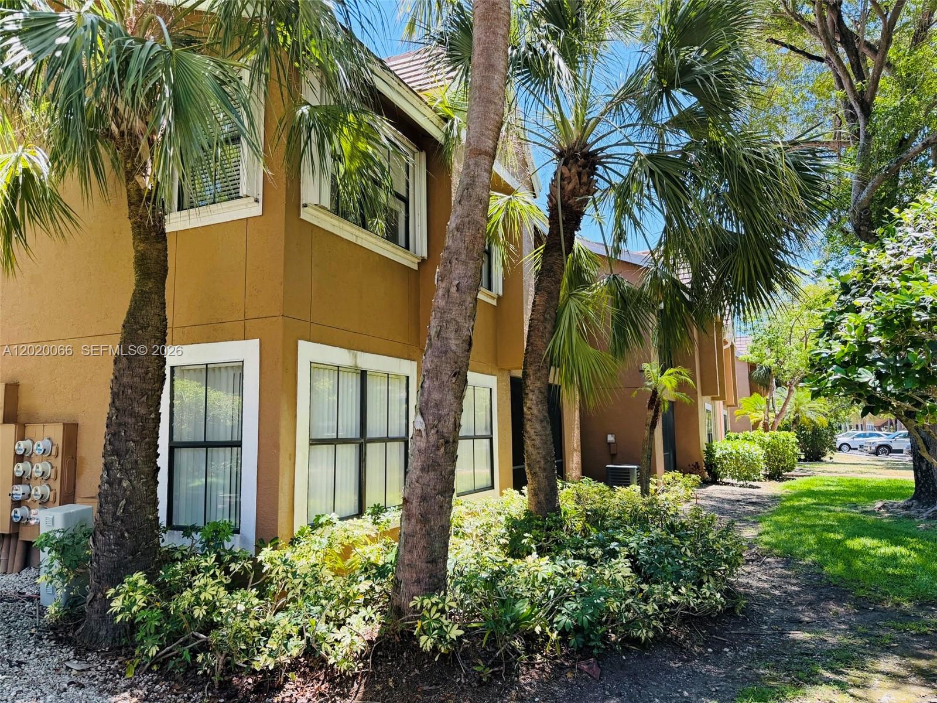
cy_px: 352
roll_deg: +1.3
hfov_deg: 71.6
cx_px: 468
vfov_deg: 56.8
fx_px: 650
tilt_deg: +6.4
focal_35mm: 24
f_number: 1.78
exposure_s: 1/555
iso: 100
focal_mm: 6.76
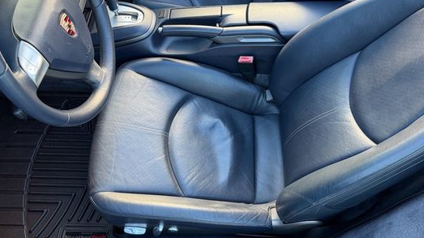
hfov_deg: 60.9
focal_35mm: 32
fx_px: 360
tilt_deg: -60.0
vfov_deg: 36.6
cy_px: 128
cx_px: 229
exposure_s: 1/121
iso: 200
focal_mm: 6.76
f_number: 1.78
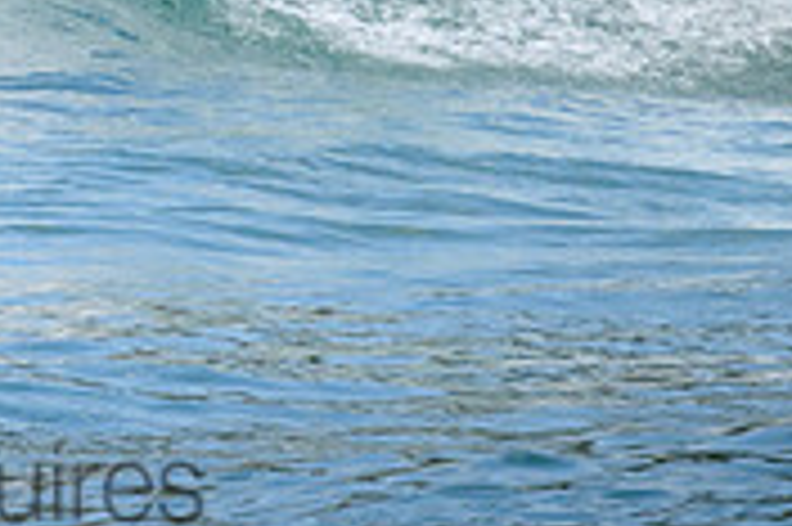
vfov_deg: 0.5
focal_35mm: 2642
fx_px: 58069
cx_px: -144
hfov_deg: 0.8
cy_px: -263
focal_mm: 800
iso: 1000
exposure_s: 1/2000
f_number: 11
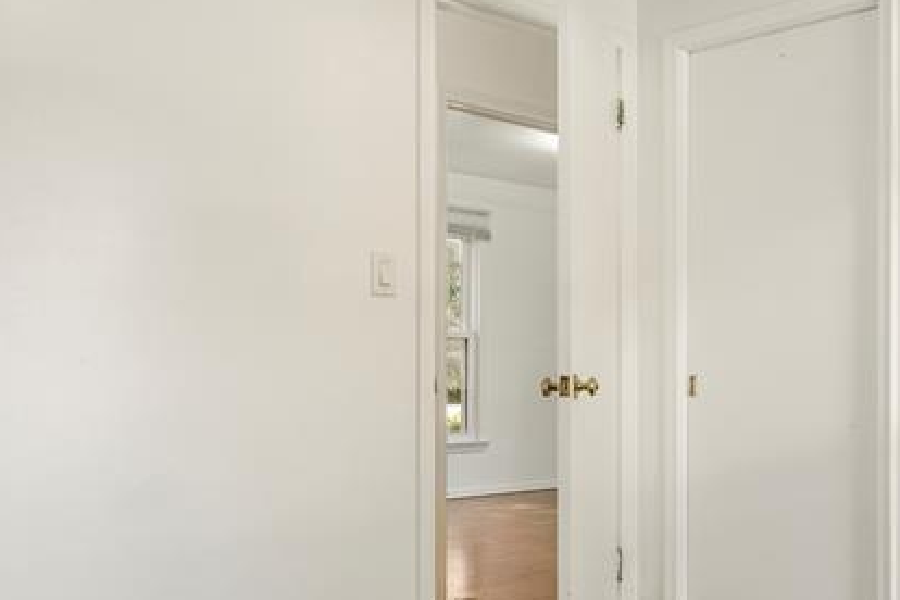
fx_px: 1102
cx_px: 689
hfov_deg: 42.8
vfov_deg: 30.4
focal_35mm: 44
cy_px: 346
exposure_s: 1/1.67
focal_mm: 11.9
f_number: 8
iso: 100
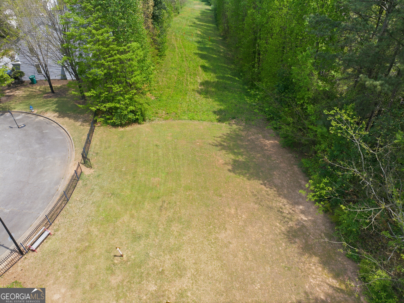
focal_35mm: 24
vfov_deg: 56.8
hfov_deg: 71.6
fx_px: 280
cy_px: 152
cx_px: 202
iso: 110
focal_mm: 12.3
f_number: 2.8
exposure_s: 1/1250
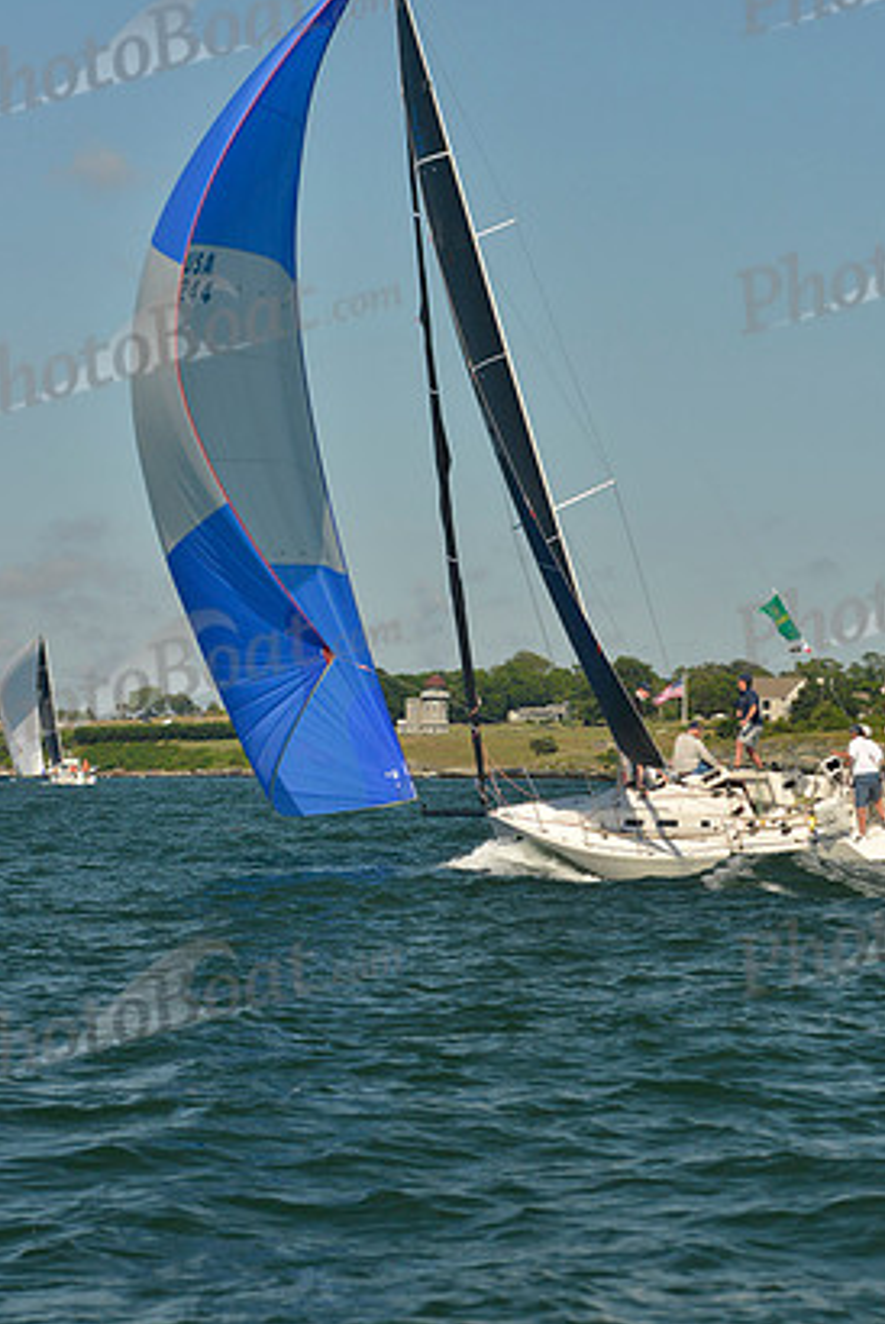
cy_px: 465
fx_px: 4785
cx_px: 570
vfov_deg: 15.7
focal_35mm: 130
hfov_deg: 10.6
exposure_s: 1/1250
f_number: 6.3
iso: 400
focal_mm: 92
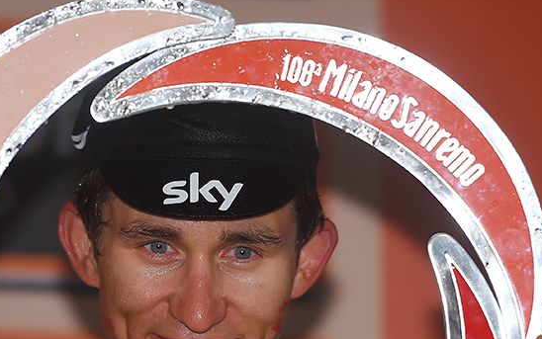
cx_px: 209
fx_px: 6428
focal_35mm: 435
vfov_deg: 3.0
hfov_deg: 4.8
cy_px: 316
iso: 640
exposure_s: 1/640
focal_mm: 200
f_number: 2.8
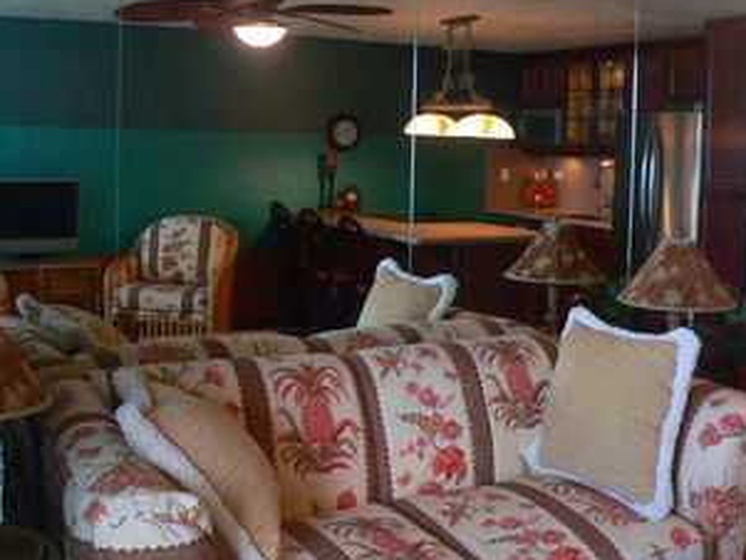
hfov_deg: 42.9
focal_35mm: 44
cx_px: 377
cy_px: 233
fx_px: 949
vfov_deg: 32.8
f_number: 5.2
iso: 400
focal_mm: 6
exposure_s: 1/13
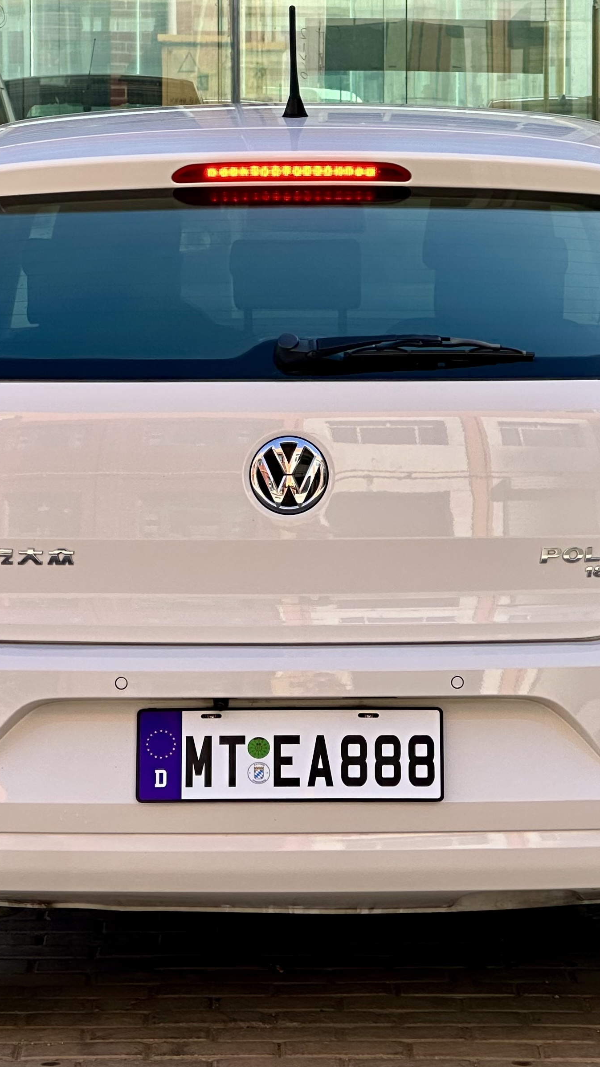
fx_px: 3422
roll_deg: -0.1
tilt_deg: -3.5
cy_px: 503
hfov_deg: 10.0
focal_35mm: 121
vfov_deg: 17.7
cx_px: 300
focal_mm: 9
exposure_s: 1/250
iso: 32
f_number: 2.8
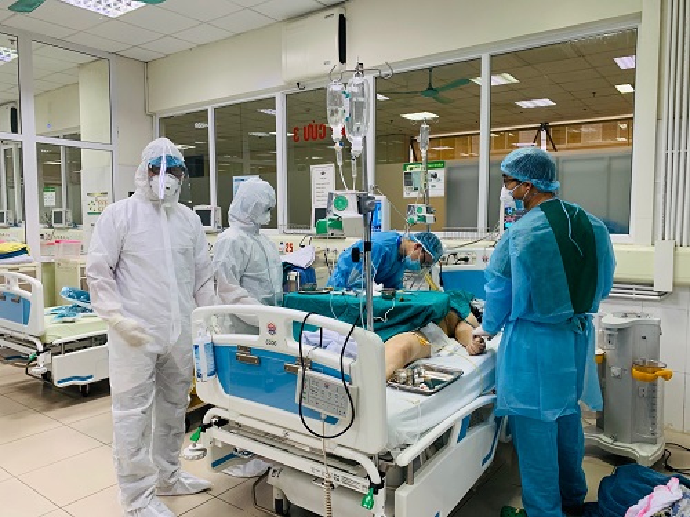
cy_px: 258
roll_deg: -0.4
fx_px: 518
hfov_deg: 67.3
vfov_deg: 53.1
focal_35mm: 26
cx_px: 345
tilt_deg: -3.9
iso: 125
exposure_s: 1/50
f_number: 1.8
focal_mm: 4.25
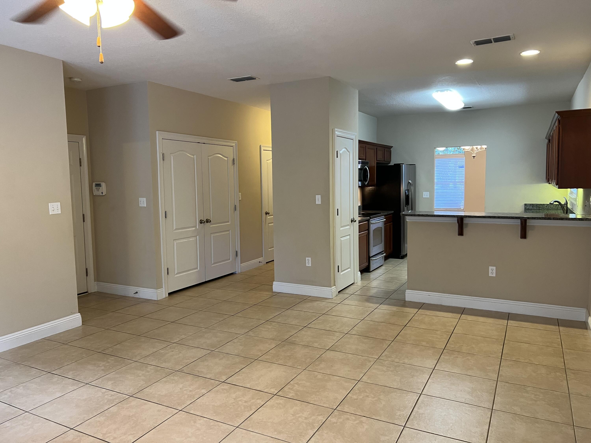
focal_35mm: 26
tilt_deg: -4.8
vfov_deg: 53.1
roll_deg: +0.9
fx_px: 444
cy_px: 222
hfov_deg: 67.3
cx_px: 296
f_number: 1.5
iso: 125
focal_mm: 5.7
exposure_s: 1/60
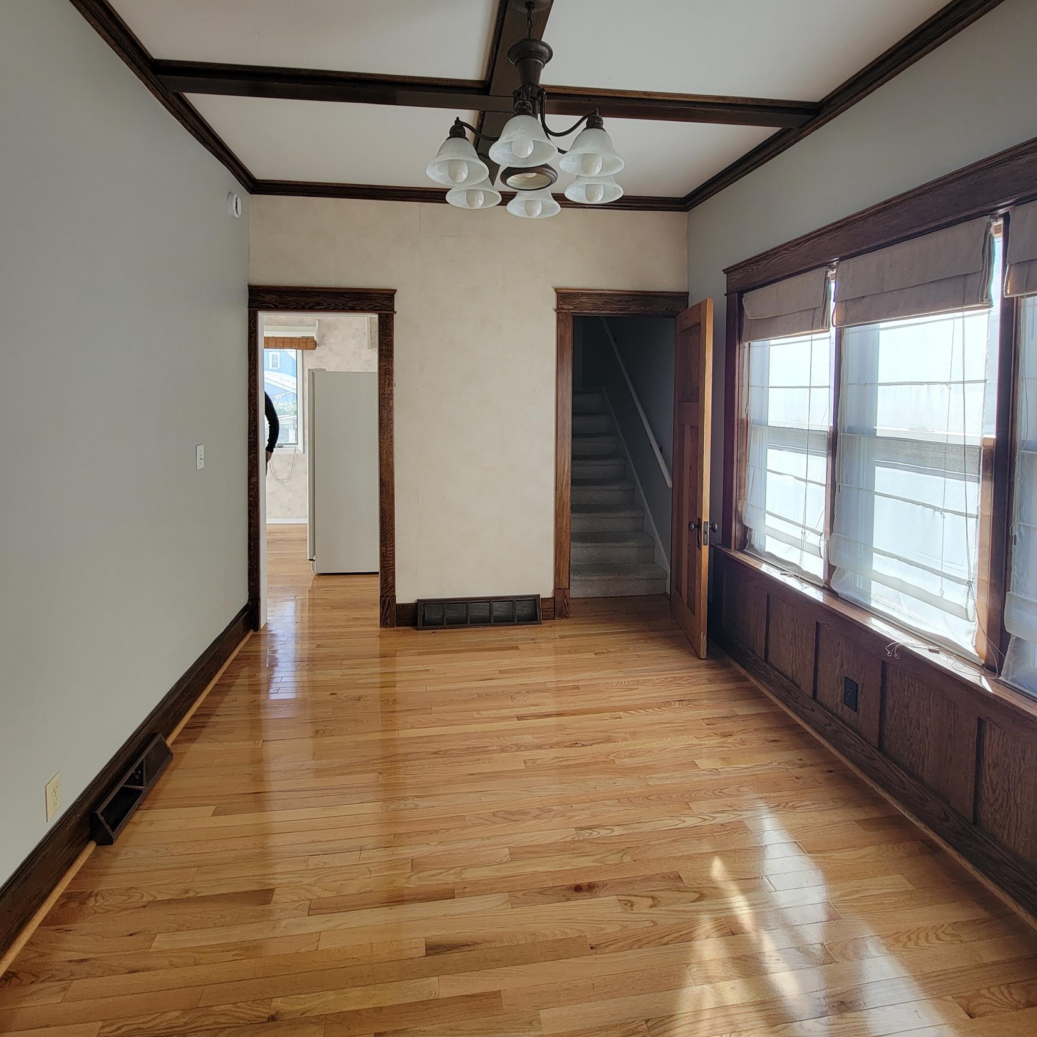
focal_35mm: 16
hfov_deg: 87.4
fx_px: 542
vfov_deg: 86.5
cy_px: 420
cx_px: 504
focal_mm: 2.2
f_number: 2.2
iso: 80
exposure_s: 1/60
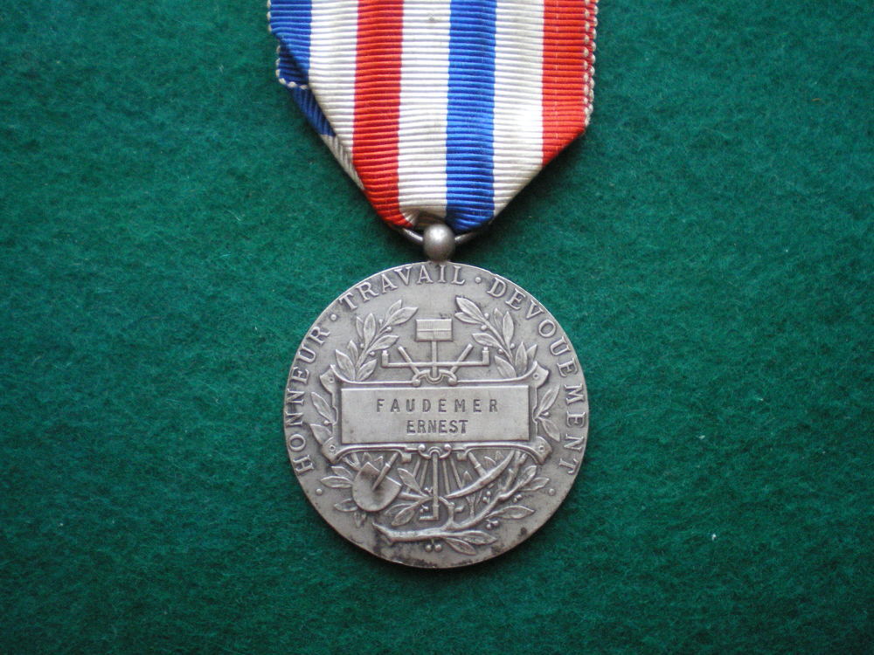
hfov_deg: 49.0
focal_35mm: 38
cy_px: 328
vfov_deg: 37.7
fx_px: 959
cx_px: 437
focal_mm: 6.3
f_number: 3.1
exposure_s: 1/40
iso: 400
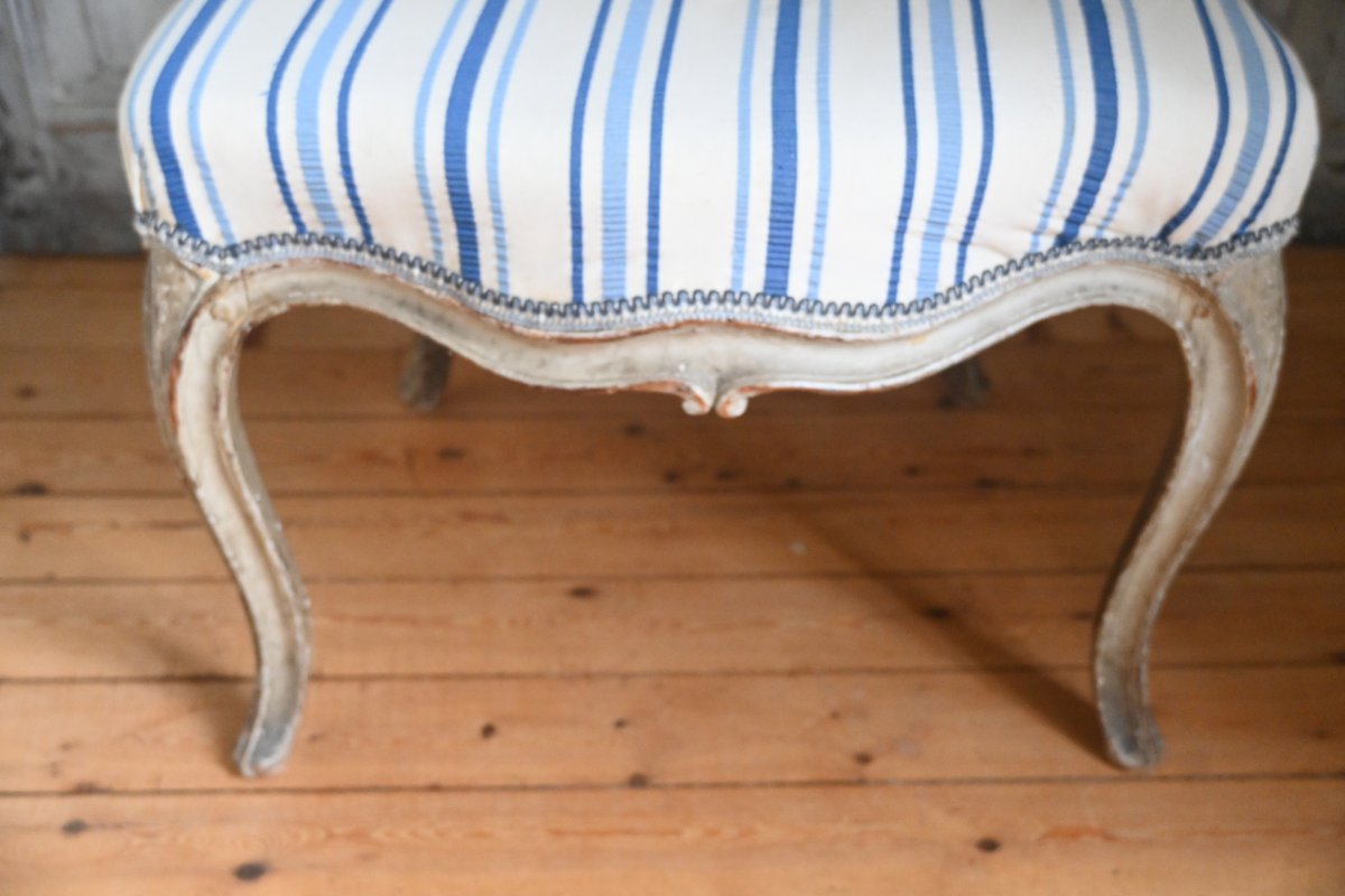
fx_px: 1765
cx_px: 672
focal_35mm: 47
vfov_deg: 28.5
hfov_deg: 41.7
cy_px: 448
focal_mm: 31.5
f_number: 4
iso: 3200
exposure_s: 1/125
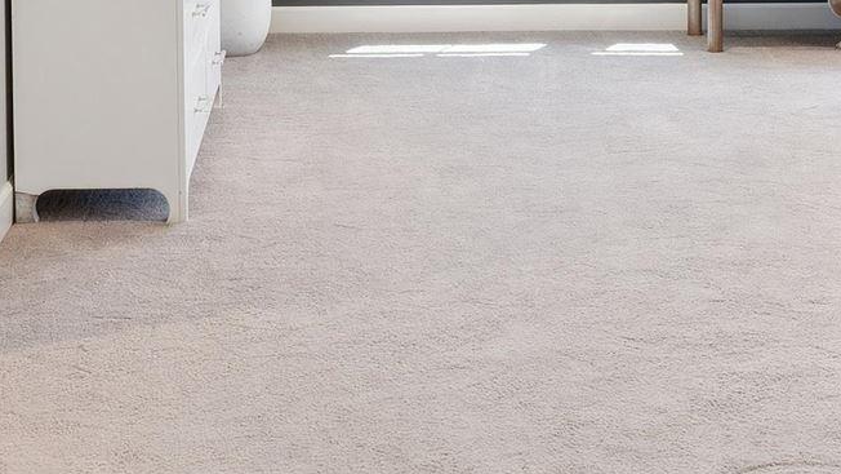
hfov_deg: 26.8
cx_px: 348
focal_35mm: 79
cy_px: -196
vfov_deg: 14.5
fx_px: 1762
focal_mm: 16
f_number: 8
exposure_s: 1/4
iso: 160
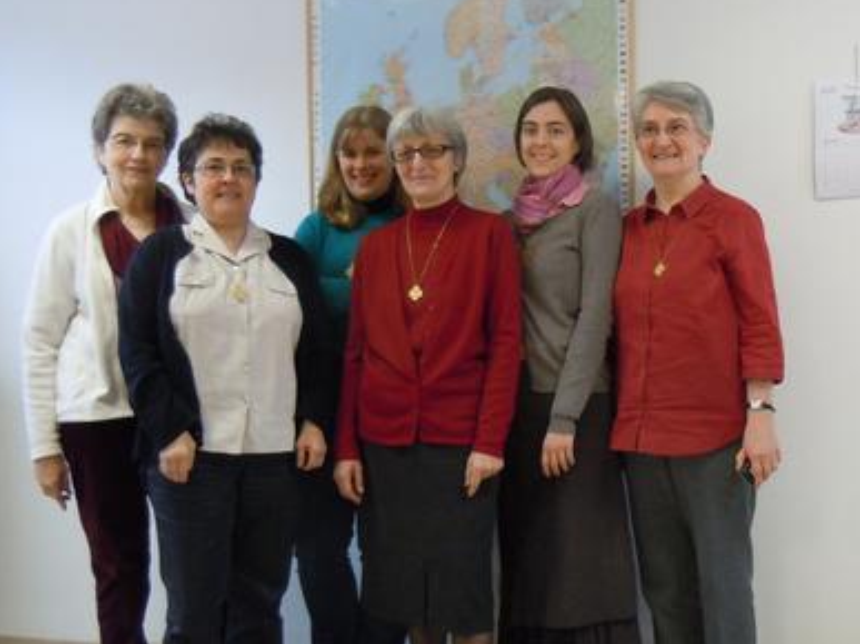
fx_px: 770
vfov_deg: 45.4
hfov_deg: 58.4
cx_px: 422
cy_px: 320
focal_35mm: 31
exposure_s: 1/30
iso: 400
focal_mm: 5.4
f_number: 3.5
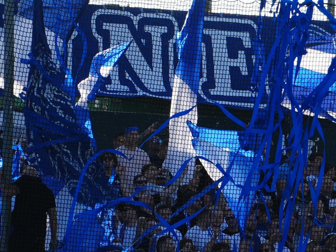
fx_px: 6358
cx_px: 450
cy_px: 152
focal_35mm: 655
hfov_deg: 3.0
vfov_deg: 2.3
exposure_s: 1/250
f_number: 7.1
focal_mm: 118
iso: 100
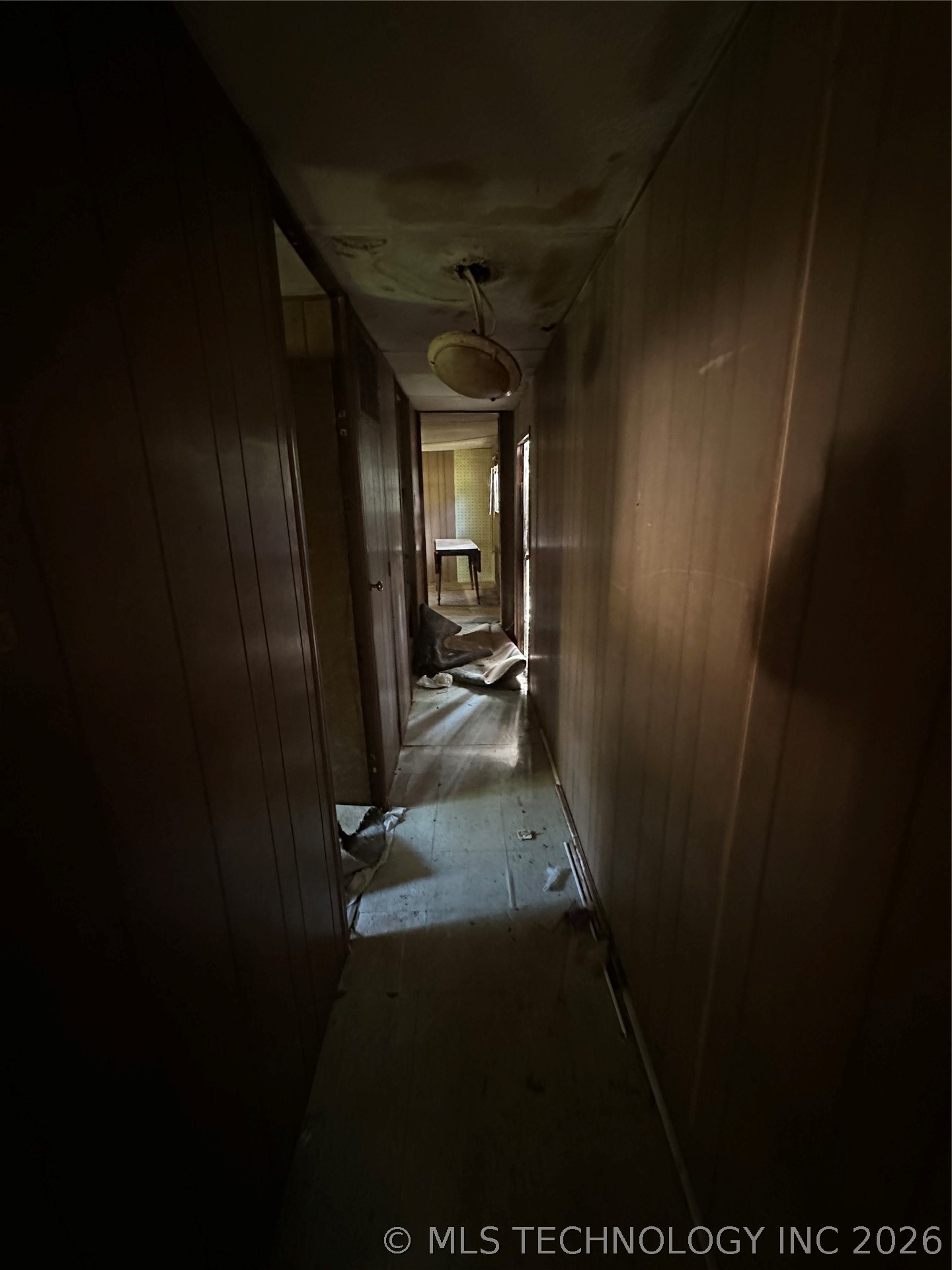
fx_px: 513
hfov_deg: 85.7
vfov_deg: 102.1
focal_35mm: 14
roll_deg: +0.5
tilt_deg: -13.9
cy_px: 635
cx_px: 476
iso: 1600
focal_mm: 2.22
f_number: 2.2
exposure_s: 1/30
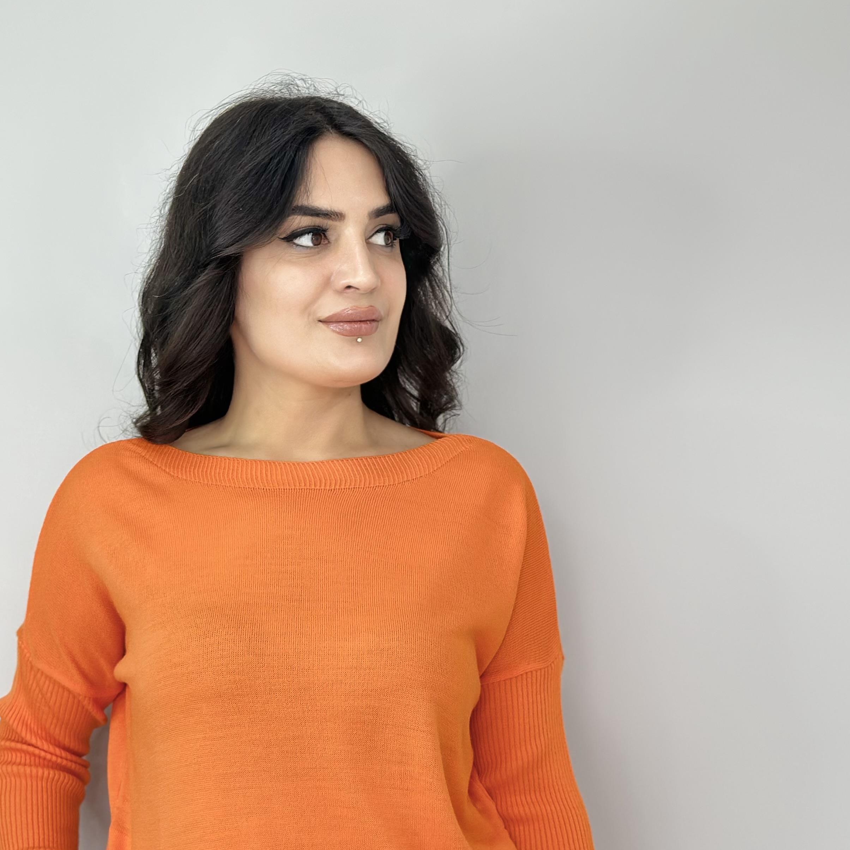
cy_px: 648
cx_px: 342
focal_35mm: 71
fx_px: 1972
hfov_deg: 24.3
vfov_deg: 24.0
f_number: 1.78
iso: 80
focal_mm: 6.86
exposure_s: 1/50
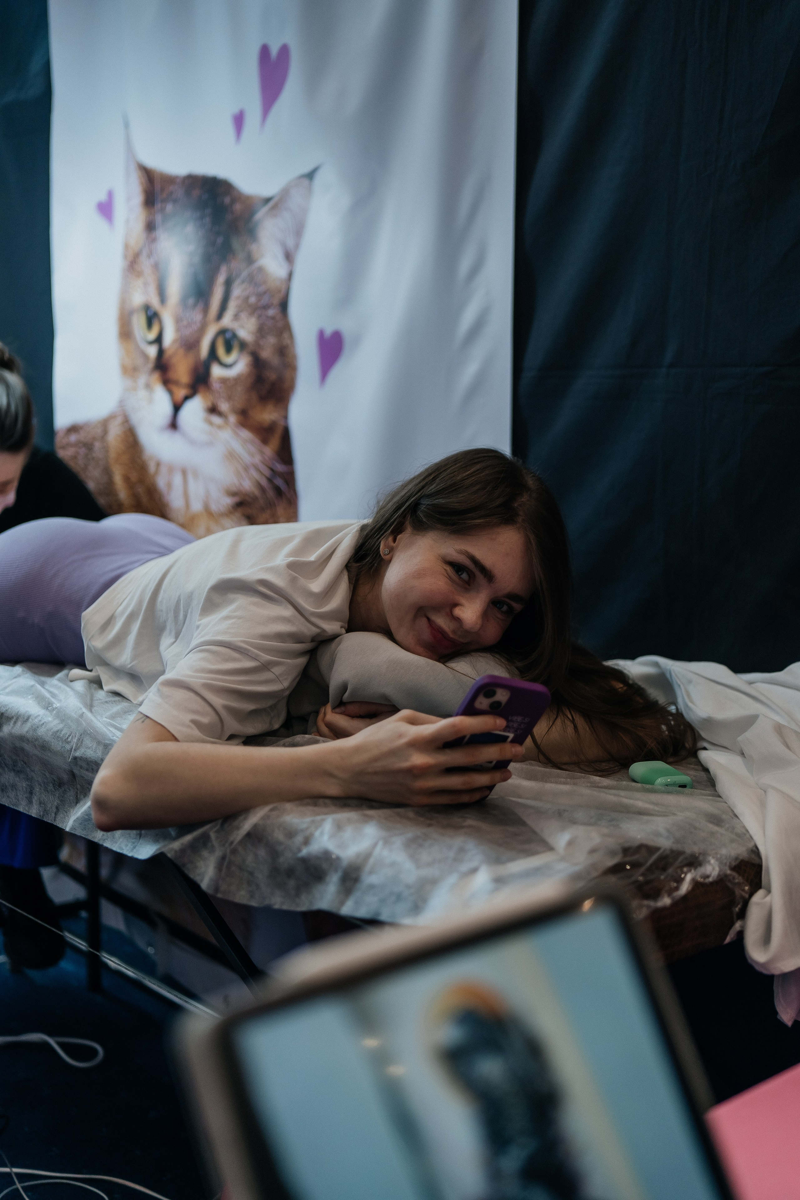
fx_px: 1500
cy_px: 600
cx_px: 400
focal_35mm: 45
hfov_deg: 29.9
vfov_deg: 43.6
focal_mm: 45
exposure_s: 1/200
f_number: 1.8
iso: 250
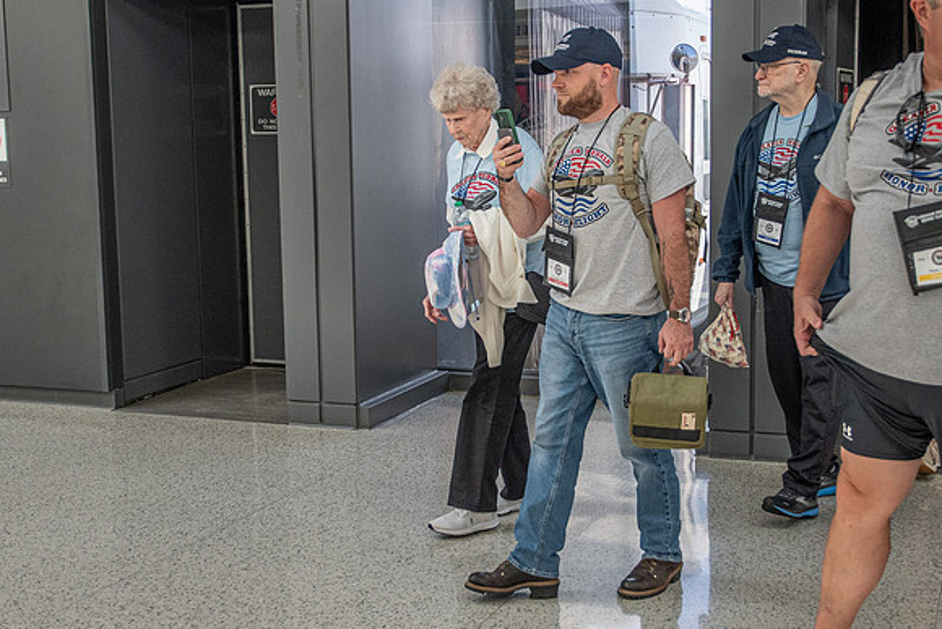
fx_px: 1356
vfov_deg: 26.1
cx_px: 521
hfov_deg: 38.3
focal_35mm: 52
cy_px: 295
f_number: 3.2
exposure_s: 1/1000
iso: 800
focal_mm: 22
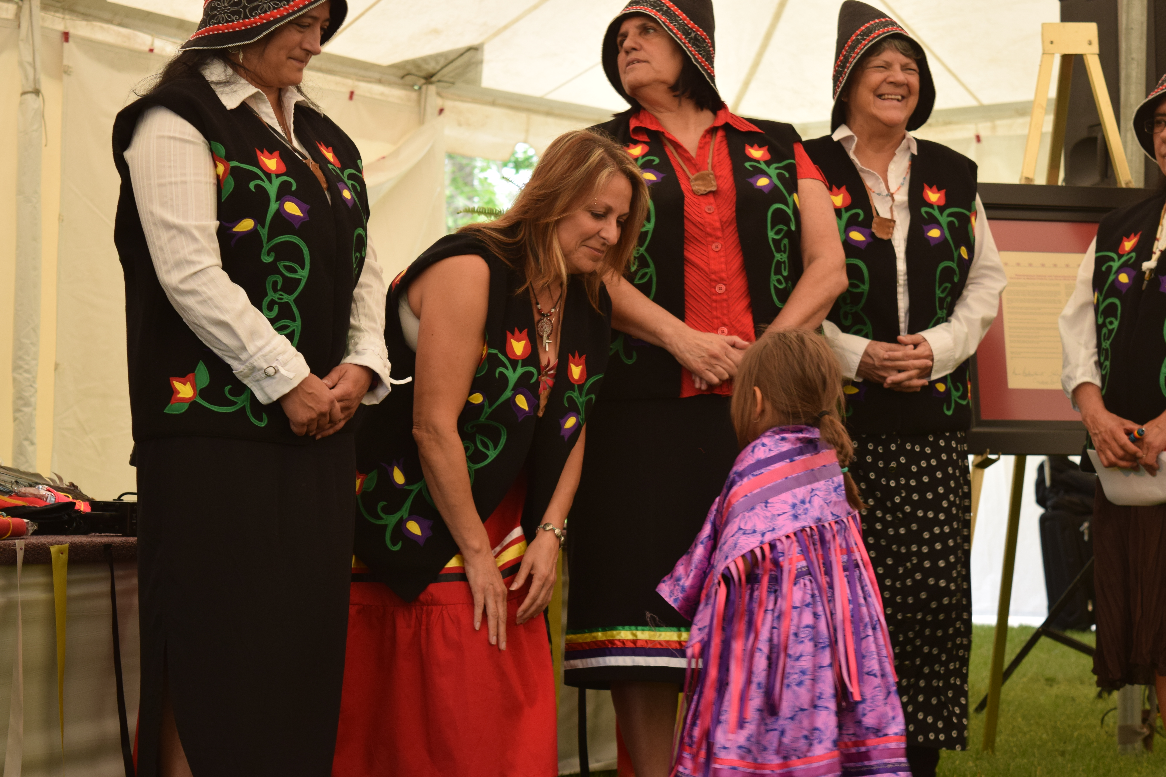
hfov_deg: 24.6
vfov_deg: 16.6
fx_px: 2672
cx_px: 583
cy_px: 388
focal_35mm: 82
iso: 400
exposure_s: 1/100
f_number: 5.6
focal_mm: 55
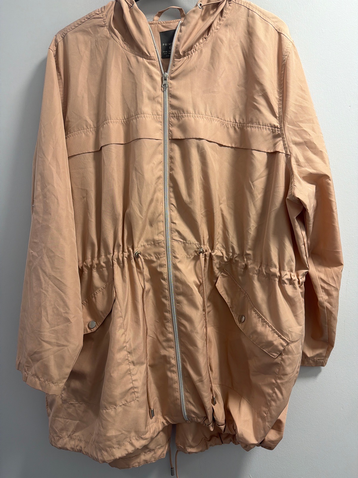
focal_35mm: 24
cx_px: 179
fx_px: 331
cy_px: 239
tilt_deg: -7.8
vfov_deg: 71.6
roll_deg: +0.4
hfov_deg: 56.8
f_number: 1.78
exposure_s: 1/100
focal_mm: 6.76
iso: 160
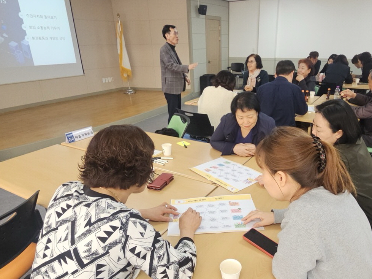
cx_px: 220
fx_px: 183
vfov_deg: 74.5
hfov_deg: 90.0
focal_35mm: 17
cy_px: 155
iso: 125
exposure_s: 1/60
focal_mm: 2.2
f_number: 2.2
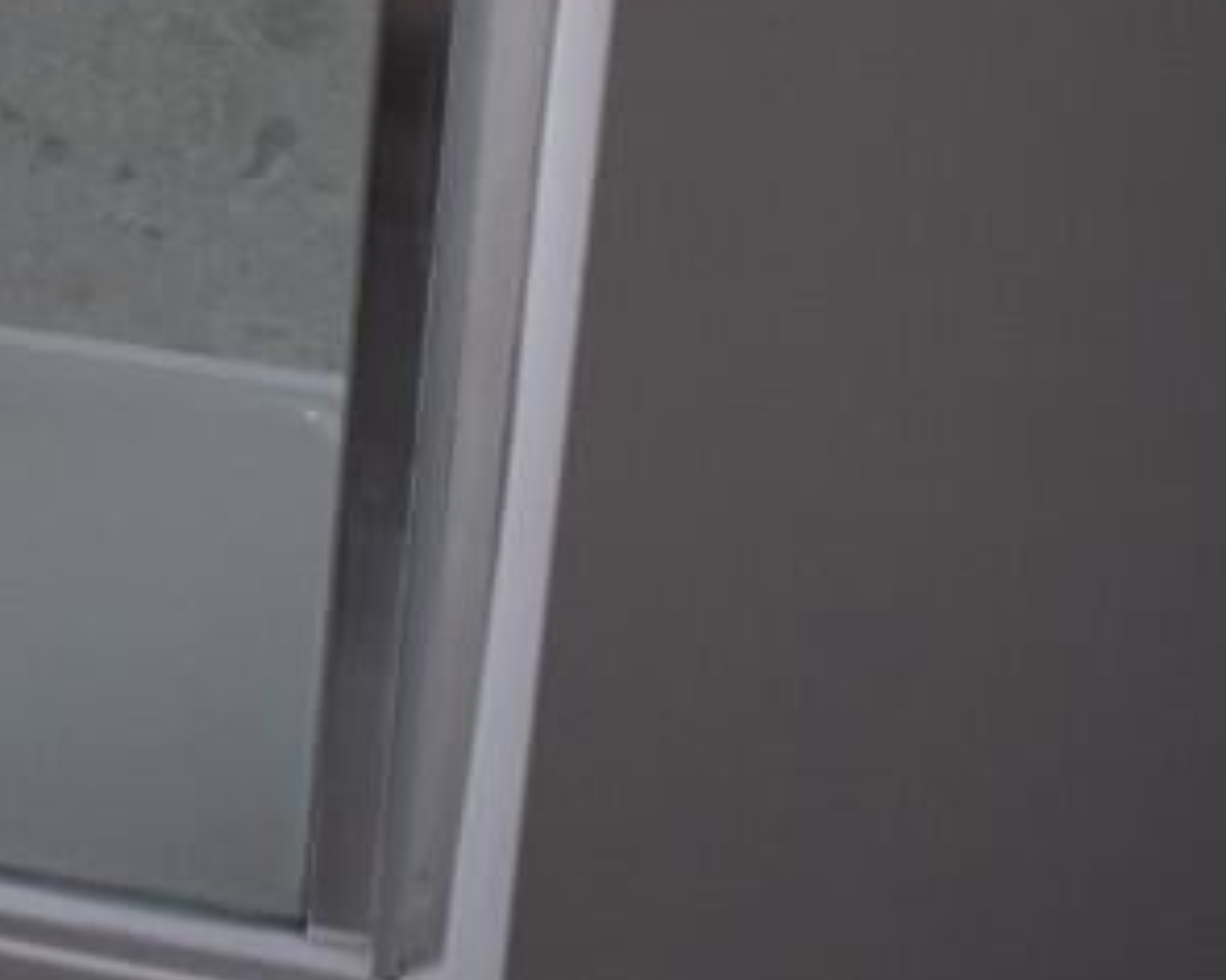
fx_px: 3193
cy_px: -230
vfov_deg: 16.6
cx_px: -802
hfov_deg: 18.3
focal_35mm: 88
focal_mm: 18
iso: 400
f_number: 5
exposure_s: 1/100
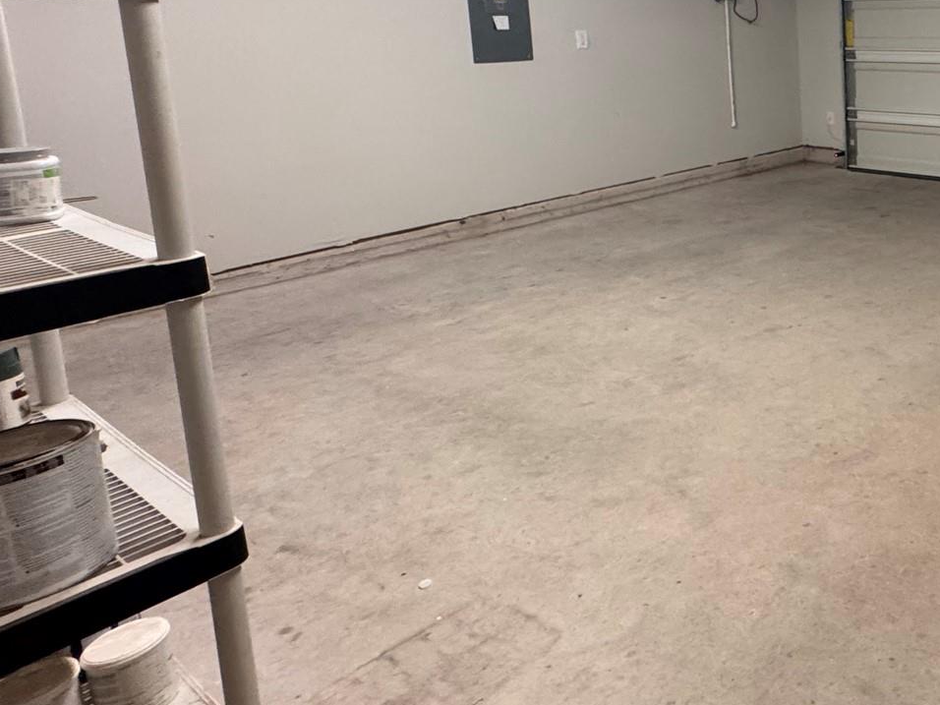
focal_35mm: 30
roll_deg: +0.7
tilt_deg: -10.0
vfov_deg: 44.6
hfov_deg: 49.6
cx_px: 928
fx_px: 815
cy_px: 146
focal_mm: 2.22
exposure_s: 1/60
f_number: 2.2
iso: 400
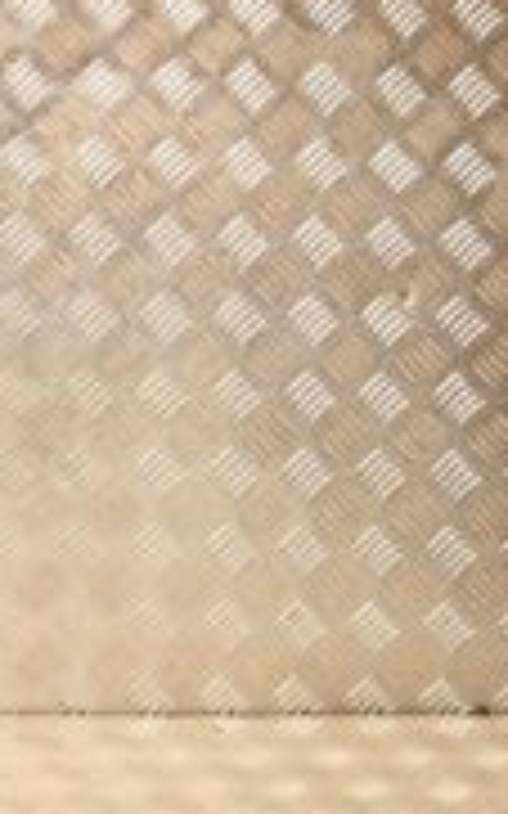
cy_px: -31
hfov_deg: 9.6
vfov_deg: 17.1
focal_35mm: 119
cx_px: -773
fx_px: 2638
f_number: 5.6
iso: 800
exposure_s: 1/200
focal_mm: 22
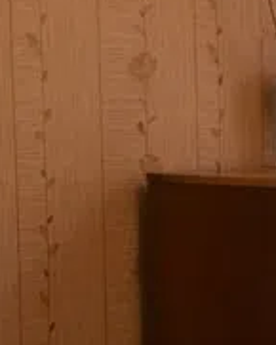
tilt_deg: -7.2
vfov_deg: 12.8
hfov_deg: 9.6
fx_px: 1530
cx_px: 565
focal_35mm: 150
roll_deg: -1.7
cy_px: 261
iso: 40
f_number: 2.2
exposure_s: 1/17
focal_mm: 4.15
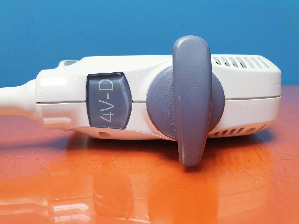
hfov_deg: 67.3
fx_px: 225
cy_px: 112
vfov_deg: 53.1
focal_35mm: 26
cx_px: 150
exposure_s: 1/50
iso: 100
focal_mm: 4.3
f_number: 2.4
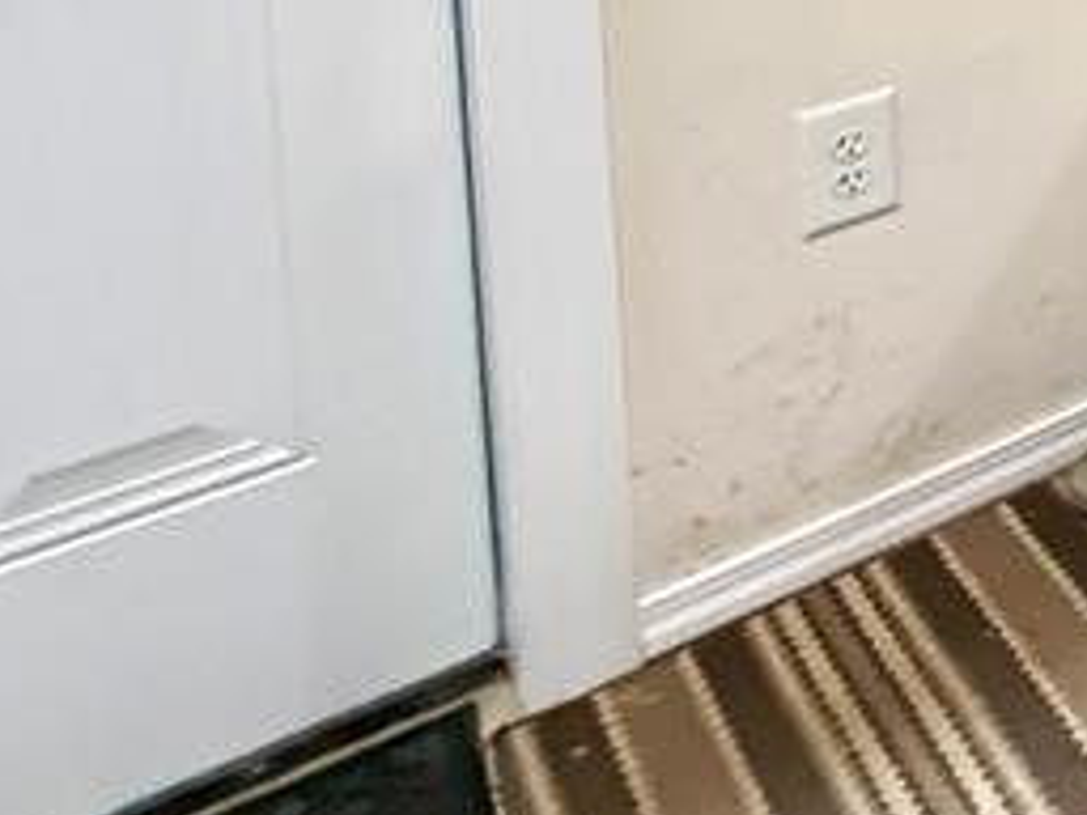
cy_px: -514
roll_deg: -1.7
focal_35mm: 56
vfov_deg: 20.8
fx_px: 1758
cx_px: 2059
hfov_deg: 20.6
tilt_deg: -5.4
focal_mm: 2.22
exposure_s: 1/60
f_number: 2.2
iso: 1250
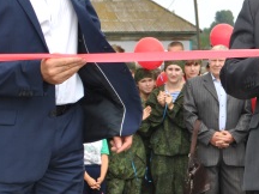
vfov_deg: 6.7
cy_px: 33
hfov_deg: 8.8
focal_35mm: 223
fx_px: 1666
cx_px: 314
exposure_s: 1/200
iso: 100
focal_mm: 45
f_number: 6.3
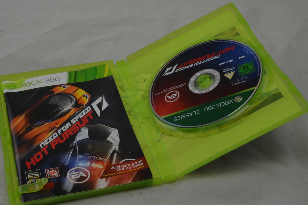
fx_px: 607
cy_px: 104
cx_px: 158
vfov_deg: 19.2
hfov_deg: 28.5
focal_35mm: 71
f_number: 20
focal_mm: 40
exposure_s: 1/3
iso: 100
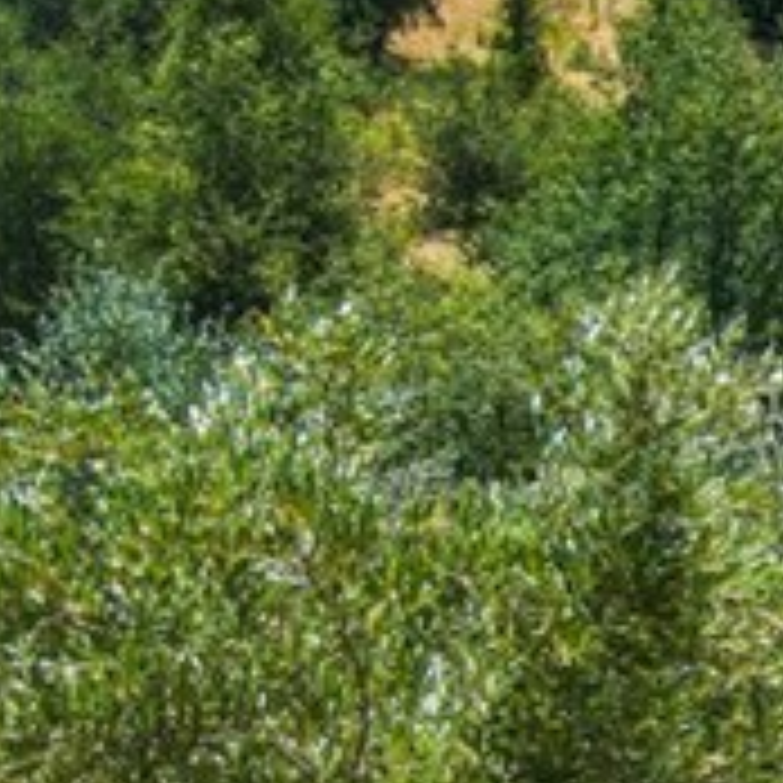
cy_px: 756
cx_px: 2110
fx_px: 4095
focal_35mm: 160
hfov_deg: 9.3
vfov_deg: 10.8
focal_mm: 32
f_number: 4
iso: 100
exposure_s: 1/800
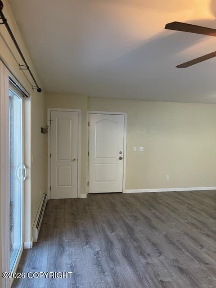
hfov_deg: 53.1
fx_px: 216
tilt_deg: -2.5
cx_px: 108
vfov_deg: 67.3
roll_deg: -1.2
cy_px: 144
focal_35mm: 26
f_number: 1.6
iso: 160
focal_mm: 5.1
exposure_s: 1/60
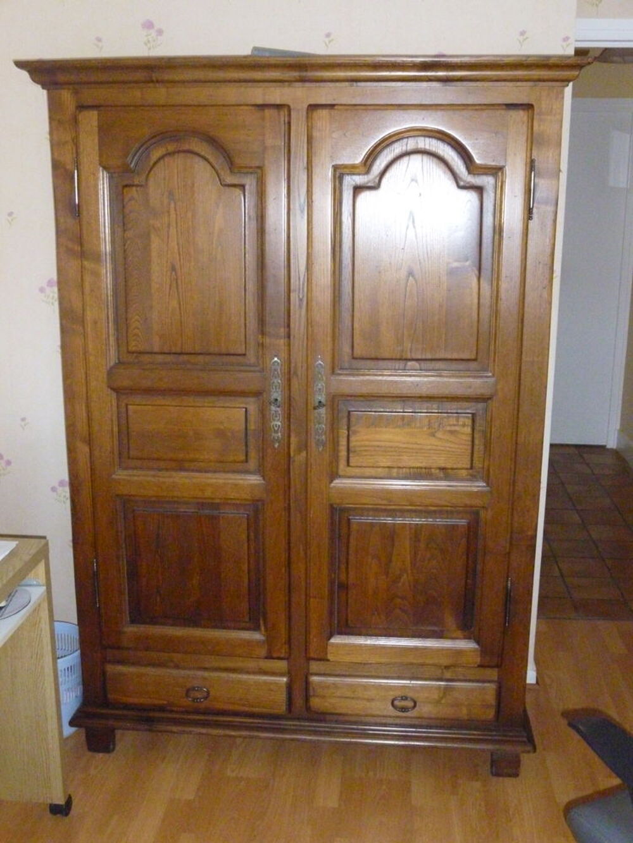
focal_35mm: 39
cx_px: 316
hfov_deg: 36.8
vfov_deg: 47.9
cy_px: 422
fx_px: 951
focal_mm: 6.9
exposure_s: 1/60
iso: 1000
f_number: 3.7
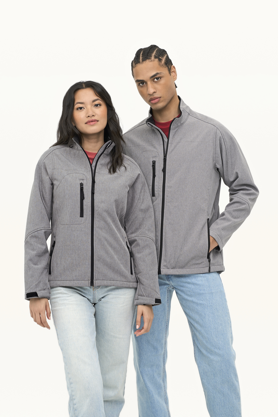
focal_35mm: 110
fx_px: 1274
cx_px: 139
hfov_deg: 12.5
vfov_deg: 18.6
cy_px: 208
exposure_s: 1/125
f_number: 11
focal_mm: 110
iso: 100
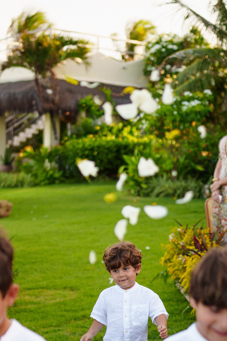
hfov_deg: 18.2
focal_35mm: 75
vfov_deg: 25.7
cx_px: 142
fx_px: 709
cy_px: 337
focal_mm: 35
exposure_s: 1/2500
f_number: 1.4
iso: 100
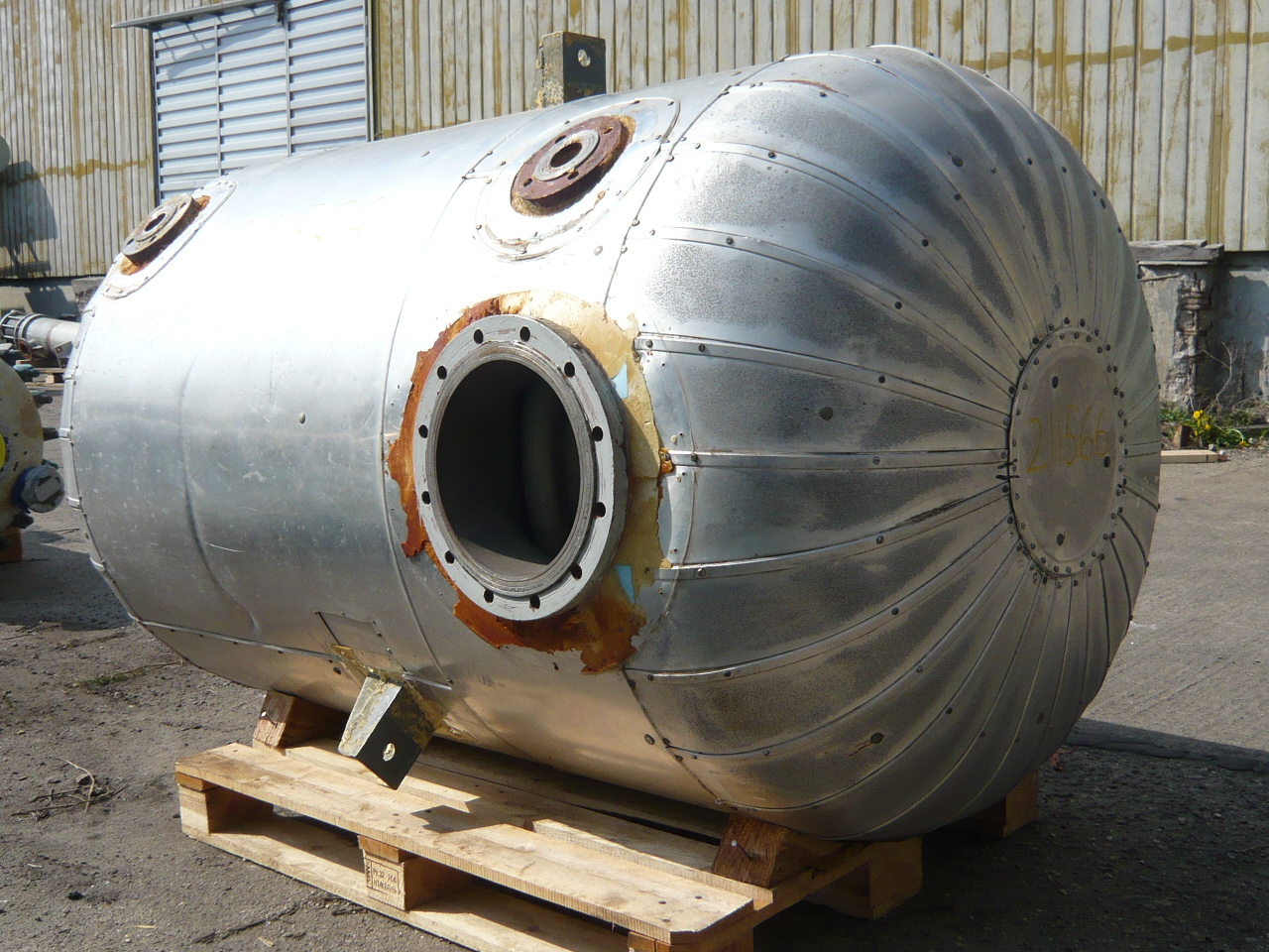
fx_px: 1393
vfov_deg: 37.7
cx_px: 634
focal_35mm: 38
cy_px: 476
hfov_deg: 49.0
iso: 100
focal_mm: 4.6
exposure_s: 1/200
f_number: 8
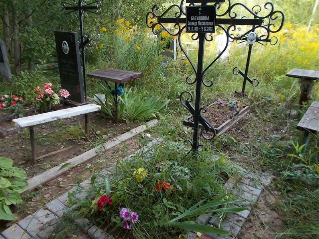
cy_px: 120
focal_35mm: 26
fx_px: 240
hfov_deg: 67.3
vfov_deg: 53.1
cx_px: 160
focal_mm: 4.6
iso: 80
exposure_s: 1/60
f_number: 3.2
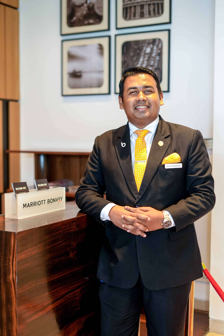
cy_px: 168
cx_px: 112
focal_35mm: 50
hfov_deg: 27.0
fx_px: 467
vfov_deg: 39.6
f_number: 2.5
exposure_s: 1/100
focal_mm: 50
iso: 1000
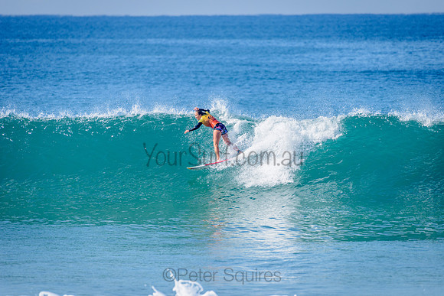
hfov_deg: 4.1
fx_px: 6232
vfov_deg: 2.7
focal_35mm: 505
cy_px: 148
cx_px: 222
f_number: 5.6
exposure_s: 1/2000
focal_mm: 500
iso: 220
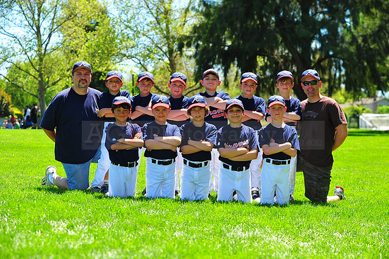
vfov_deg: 14.8
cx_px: 194
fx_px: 994
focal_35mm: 92
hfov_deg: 22.2
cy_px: 130
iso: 200
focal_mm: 92
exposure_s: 1/400
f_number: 5
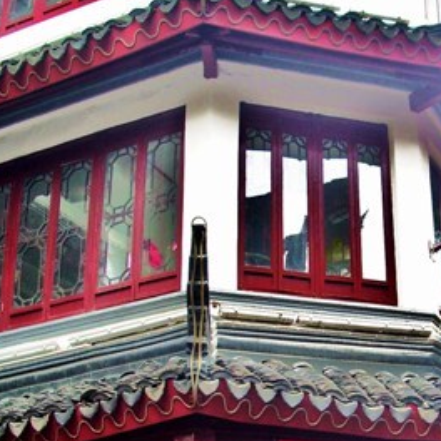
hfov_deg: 22.7
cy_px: 306
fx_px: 1081
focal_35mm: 75
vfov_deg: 22.9
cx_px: 351
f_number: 2.6
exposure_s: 1/80
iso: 50
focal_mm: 5.8
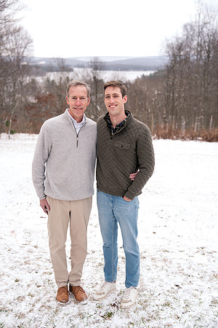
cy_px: 164
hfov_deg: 31.2
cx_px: 109
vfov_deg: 45.4
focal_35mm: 43
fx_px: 391
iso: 400
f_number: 3.2
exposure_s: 1/250
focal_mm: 43
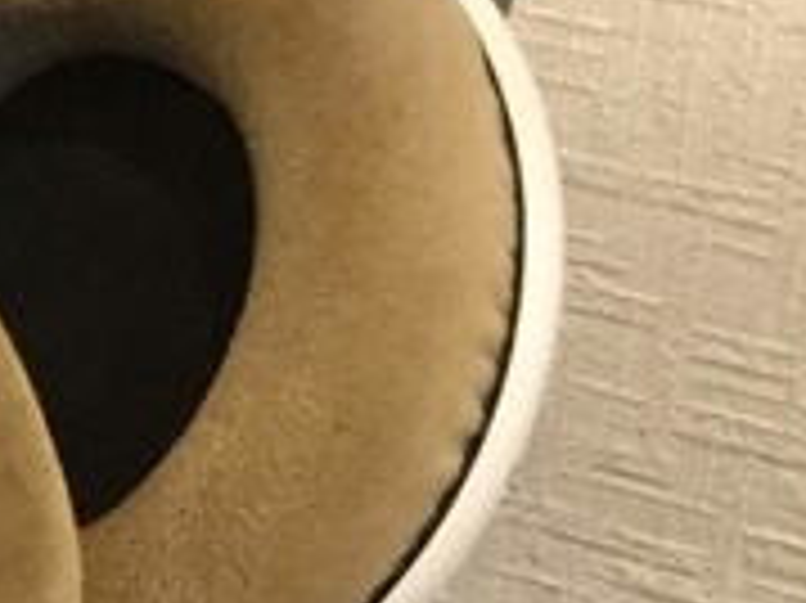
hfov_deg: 8.8
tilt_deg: -22.2
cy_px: 806
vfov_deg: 7.1
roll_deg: -3.5
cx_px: -982
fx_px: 4840
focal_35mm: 208
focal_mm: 3.3
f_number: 2.4
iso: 200
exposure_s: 1/20
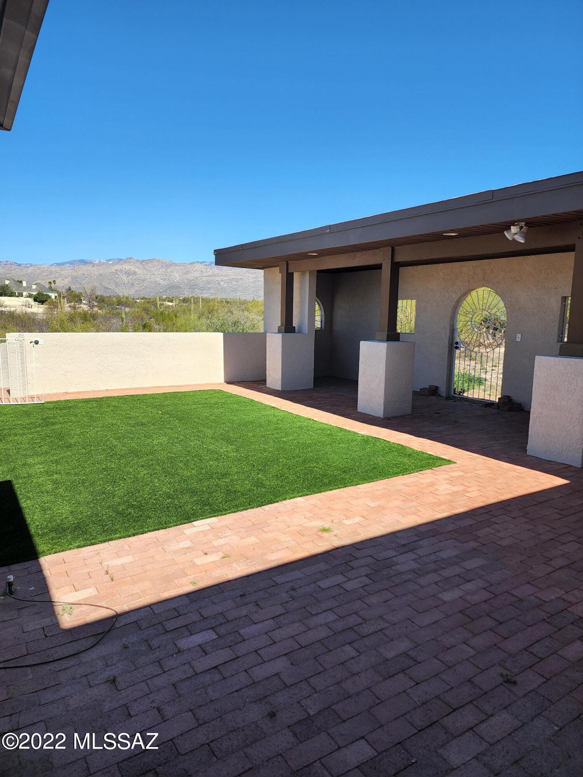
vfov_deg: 73.9
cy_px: 388
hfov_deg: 58.9
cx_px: 292
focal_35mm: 23
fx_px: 516
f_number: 1.8
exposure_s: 1/752
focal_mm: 6.4
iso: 12
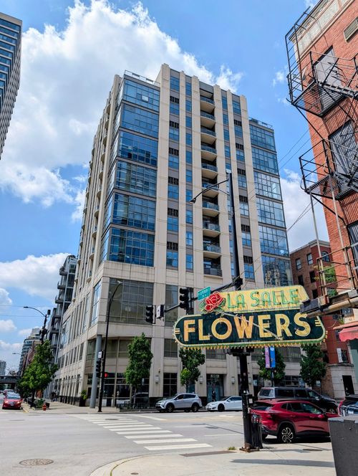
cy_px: 238
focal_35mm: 24
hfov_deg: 56.9
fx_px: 330
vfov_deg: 71.5
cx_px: 179
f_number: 1.68
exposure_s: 1/1898
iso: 20
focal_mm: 6.9
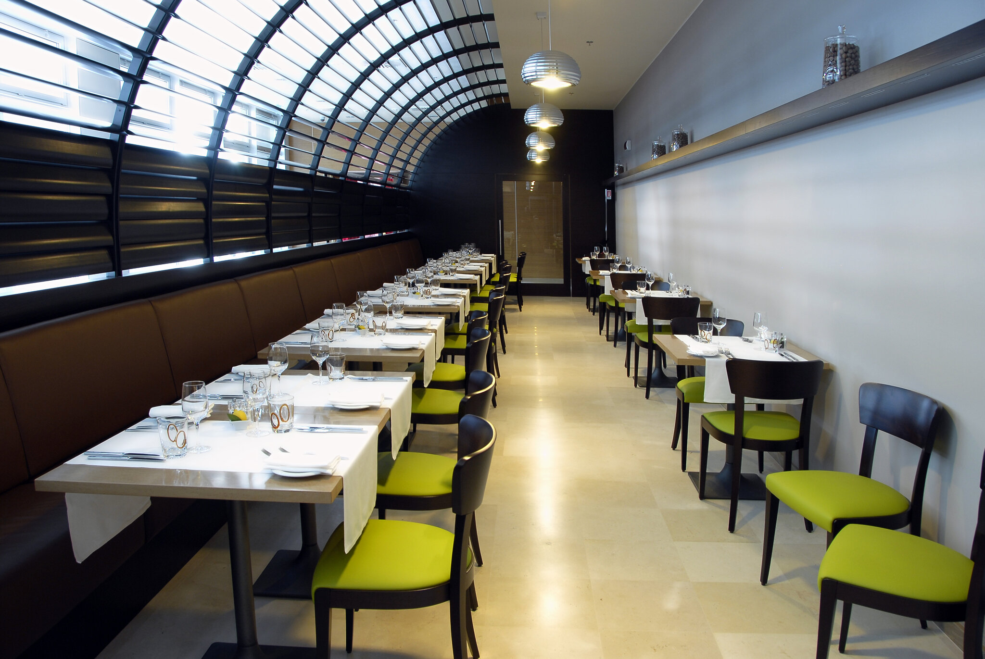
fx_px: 740
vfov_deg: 48.1
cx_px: 492
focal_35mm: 27
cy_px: 330
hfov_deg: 67.3
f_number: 5.6
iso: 100
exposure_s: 1/2
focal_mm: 18
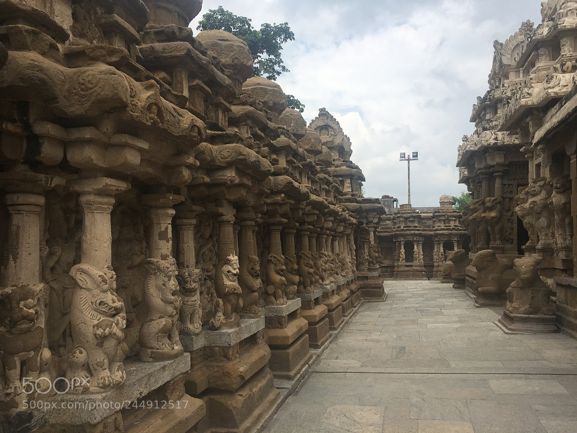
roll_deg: +0.6
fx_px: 483
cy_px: 216
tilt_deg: +4.4
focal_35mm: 29
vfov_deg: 48.2
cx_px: 288
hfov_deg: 61.7
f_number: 2.2
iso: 25
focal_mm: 4.15
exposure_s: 1/2653
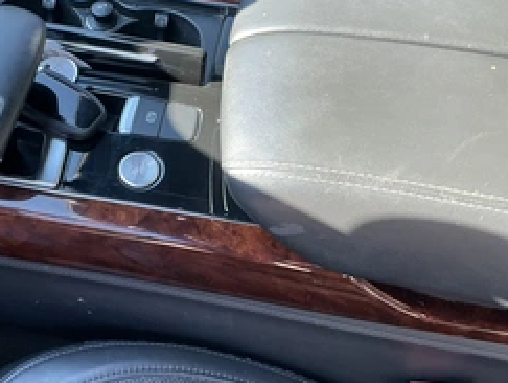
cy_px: 140
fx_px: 676
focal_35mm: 46
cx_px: 113
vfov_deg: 31.4
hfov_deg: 39.8
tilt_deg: -51.1
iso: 64
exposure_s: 1/122
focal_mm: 3
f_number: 1.8
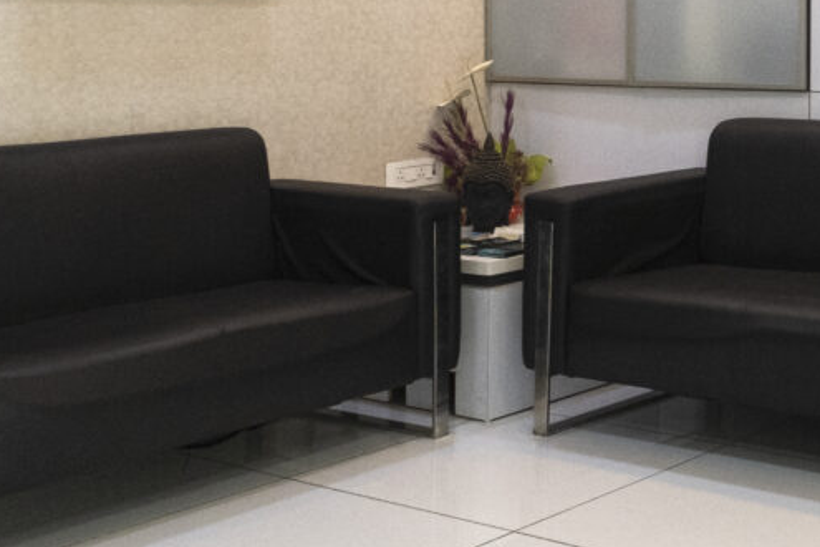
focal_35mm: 62
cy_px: 37
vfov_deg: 21.3
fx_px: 1412
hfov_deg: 29.0
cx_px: 919
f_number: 5.6
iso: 800
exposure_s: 1/80
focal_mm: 10
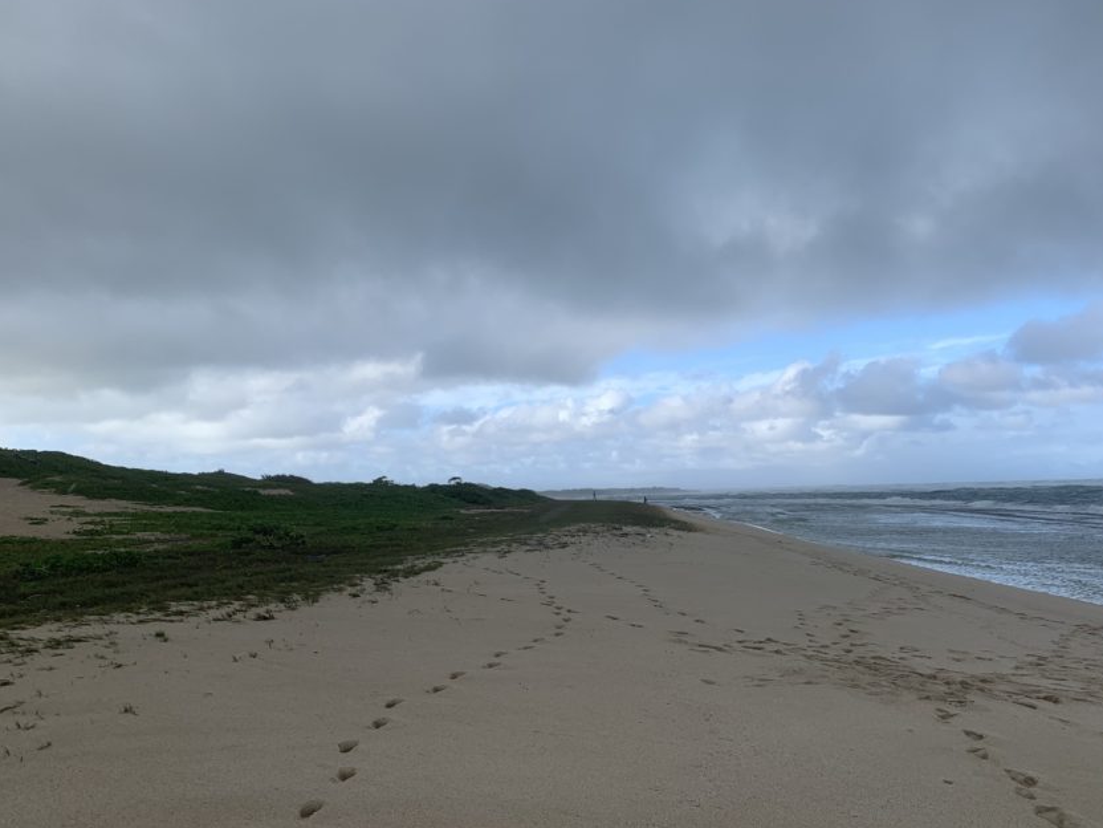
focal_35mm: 32
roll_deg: +0.5
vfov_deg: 44.1
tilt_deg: +2.1
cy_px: 470
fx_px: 1020
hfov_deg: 56.8
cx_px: 571
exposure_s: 1/1111
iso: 25
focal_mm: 4.25
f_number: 1.8
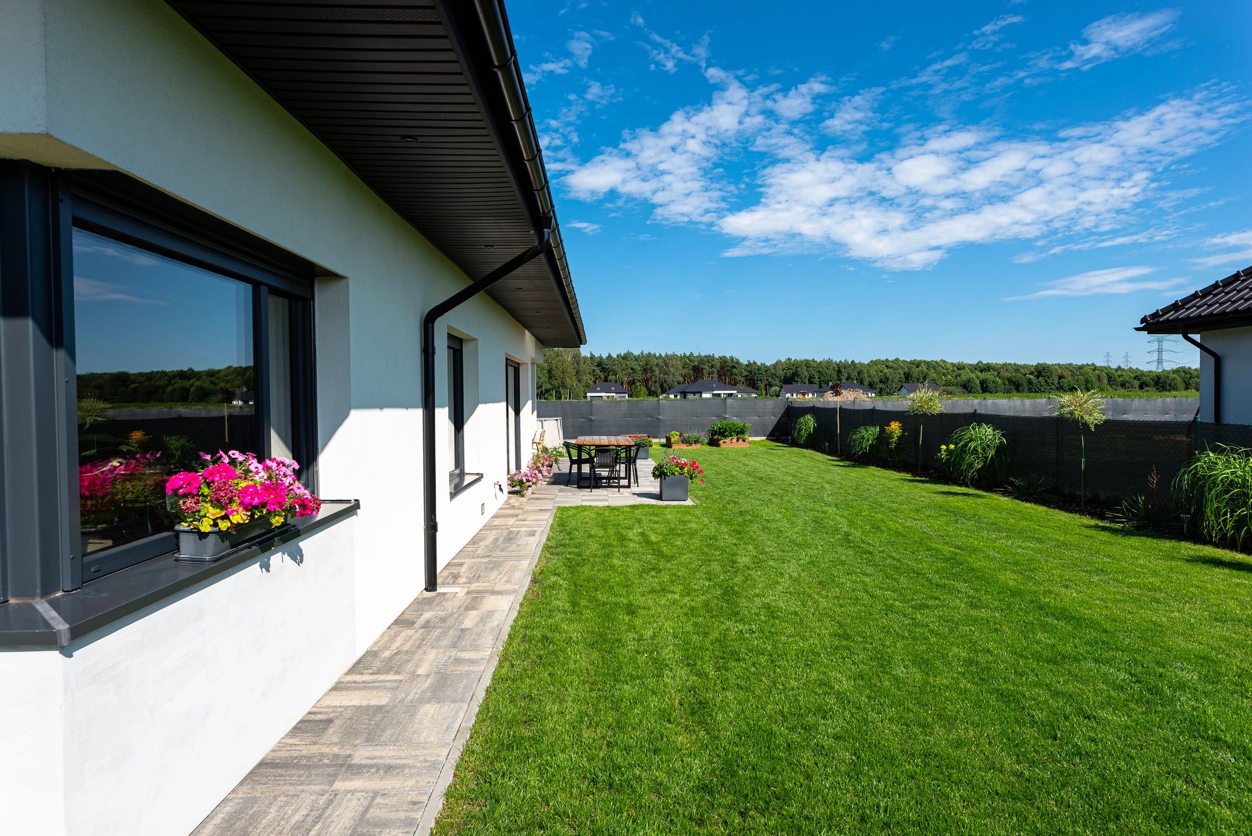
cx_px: 626
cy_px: 418
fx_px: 696
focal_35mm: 20
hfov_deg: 83.9
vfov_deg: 62.0
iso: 100
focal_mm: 20
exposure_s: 1/400
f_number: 7.1
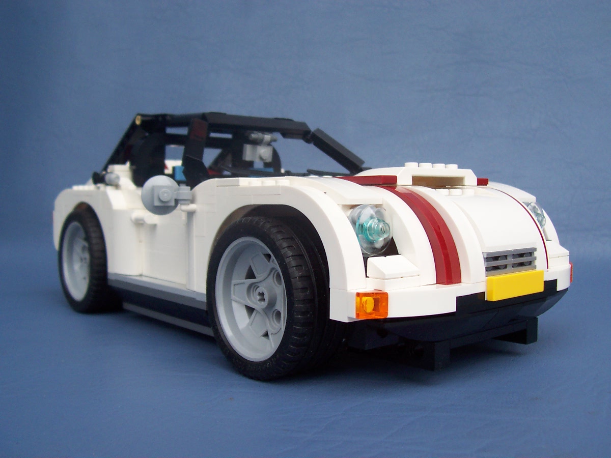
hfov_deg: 50.1
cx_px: 306
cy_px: 229
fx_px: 653
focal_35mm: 37
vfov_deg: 38.7
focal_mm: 5.6
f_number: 2.8
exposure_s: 1/250
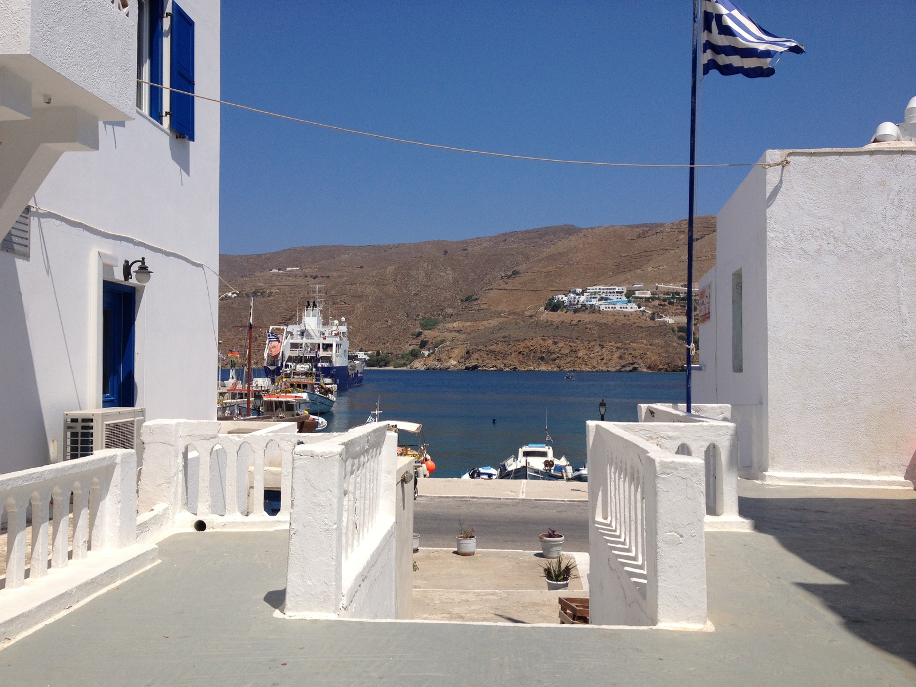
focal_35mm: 35
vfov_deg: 40.7
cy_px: 344
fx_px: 926
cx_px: 458
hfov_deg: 52.6
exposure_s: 1/3247
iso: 50
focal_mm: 4.28
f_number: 2.4
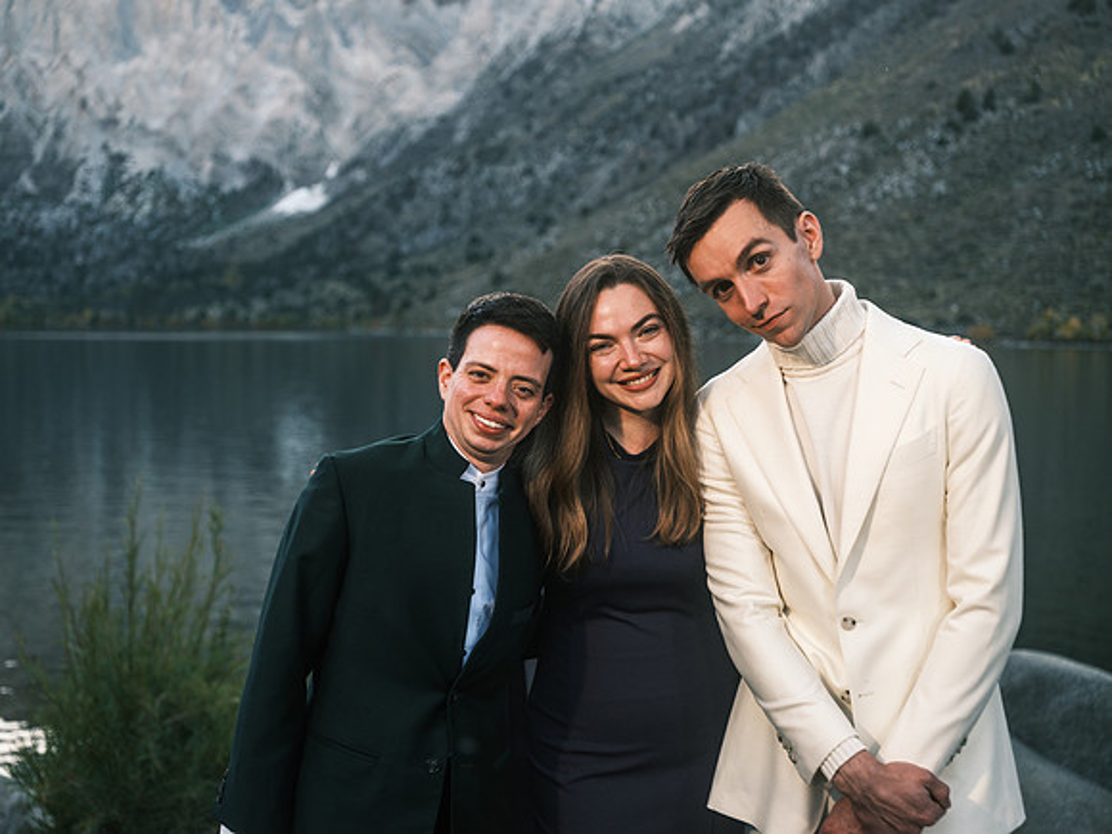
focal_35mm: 49
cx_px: 556
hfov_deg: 38.9
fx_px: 1574
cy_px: 417
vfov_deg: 29.7
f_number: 4.5
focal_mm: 61.8
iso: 400
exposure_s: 1/125
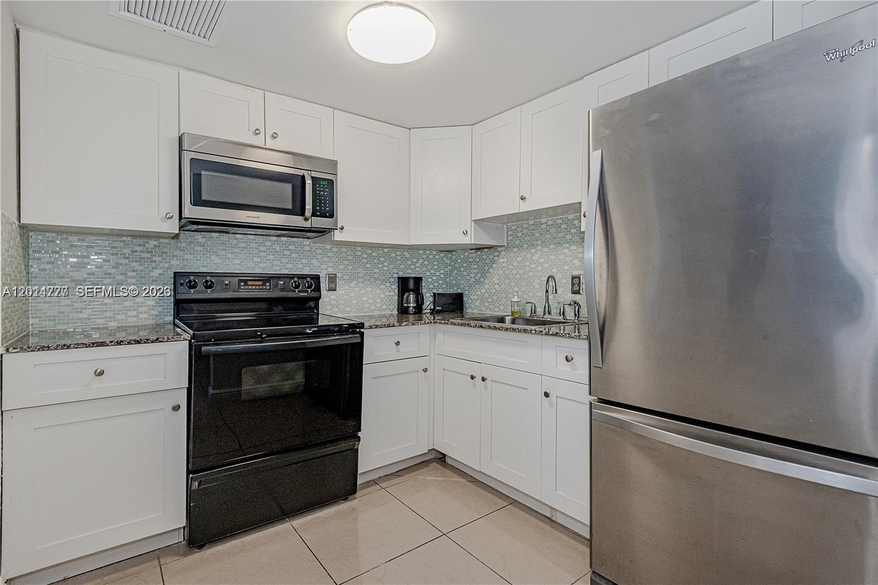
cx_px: 439
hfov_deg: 96.7
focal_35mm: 16
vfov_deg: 73.7
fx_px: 390
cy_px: 292
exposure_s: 1/50
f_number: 8
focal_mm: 16
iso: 1600
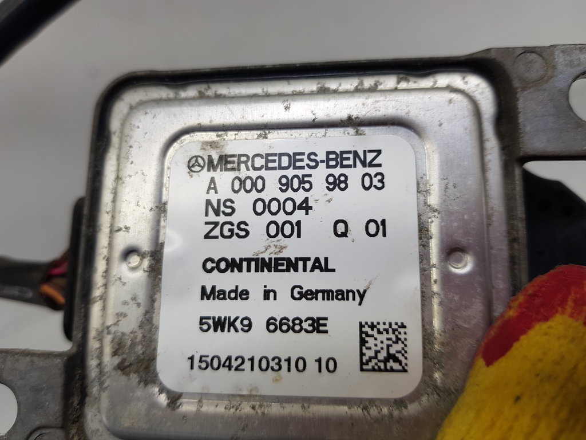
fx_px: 440
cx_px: 293
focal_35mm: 26
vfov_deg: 53.1
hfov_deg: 67.3
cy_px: 220
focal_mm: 4.2
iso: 40
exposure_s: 1/199
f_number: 1.7
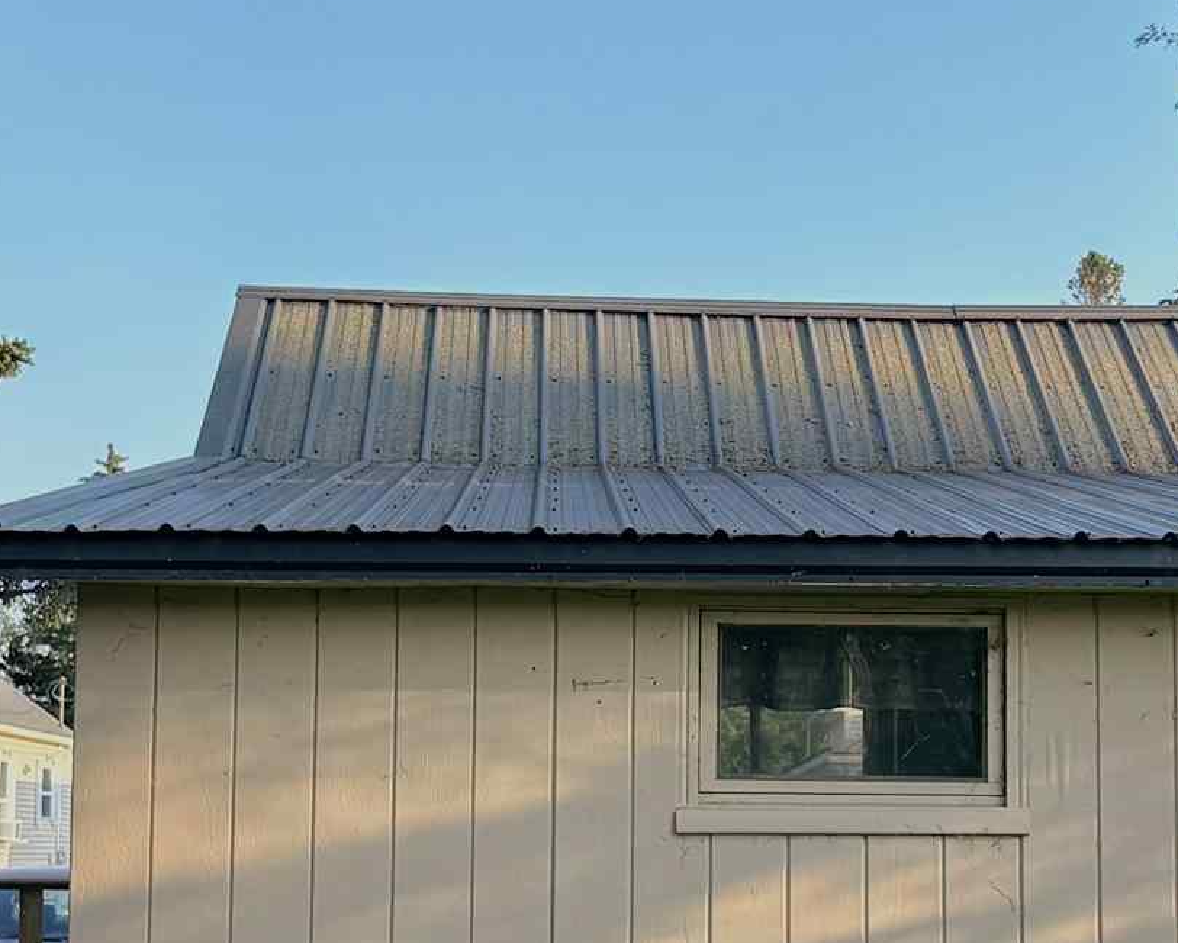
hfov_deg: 19.9
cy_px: 534
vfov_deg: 16.0
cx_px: 756
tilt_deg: +6.2
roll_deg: +0.5
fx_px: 3348
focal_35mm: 96
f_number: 1.6
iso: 50
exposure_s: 1/1135
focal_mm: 5.96
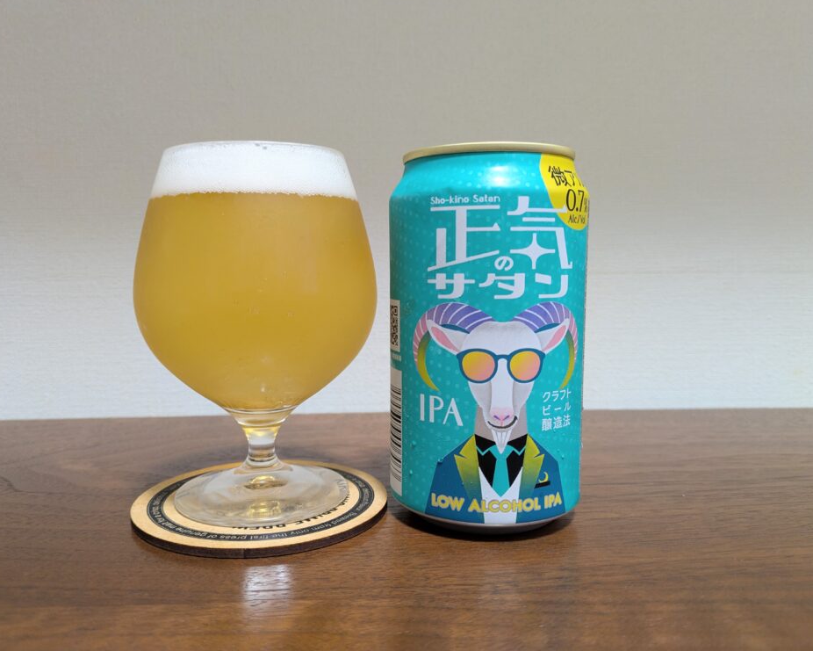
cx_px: 372
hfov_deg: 64.0
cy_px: 328
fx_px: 650
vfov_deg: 53.2
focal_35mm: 27
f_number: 1.89
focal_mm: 5.43
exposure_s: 1/30
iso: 192
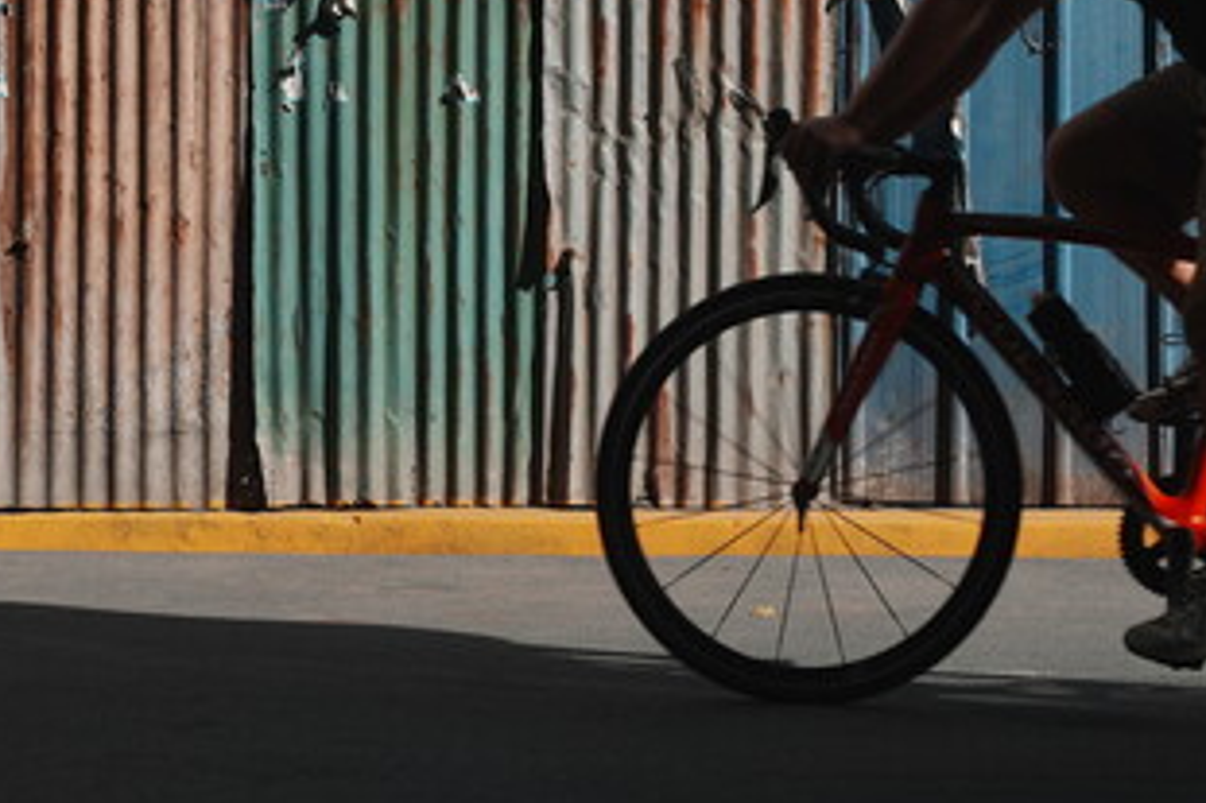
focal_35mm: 90
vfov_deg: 15.1
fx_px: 3013
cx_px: 628
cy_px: 262
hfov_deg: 22.6
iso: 100
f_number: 8
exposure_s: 1/400
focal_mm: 35
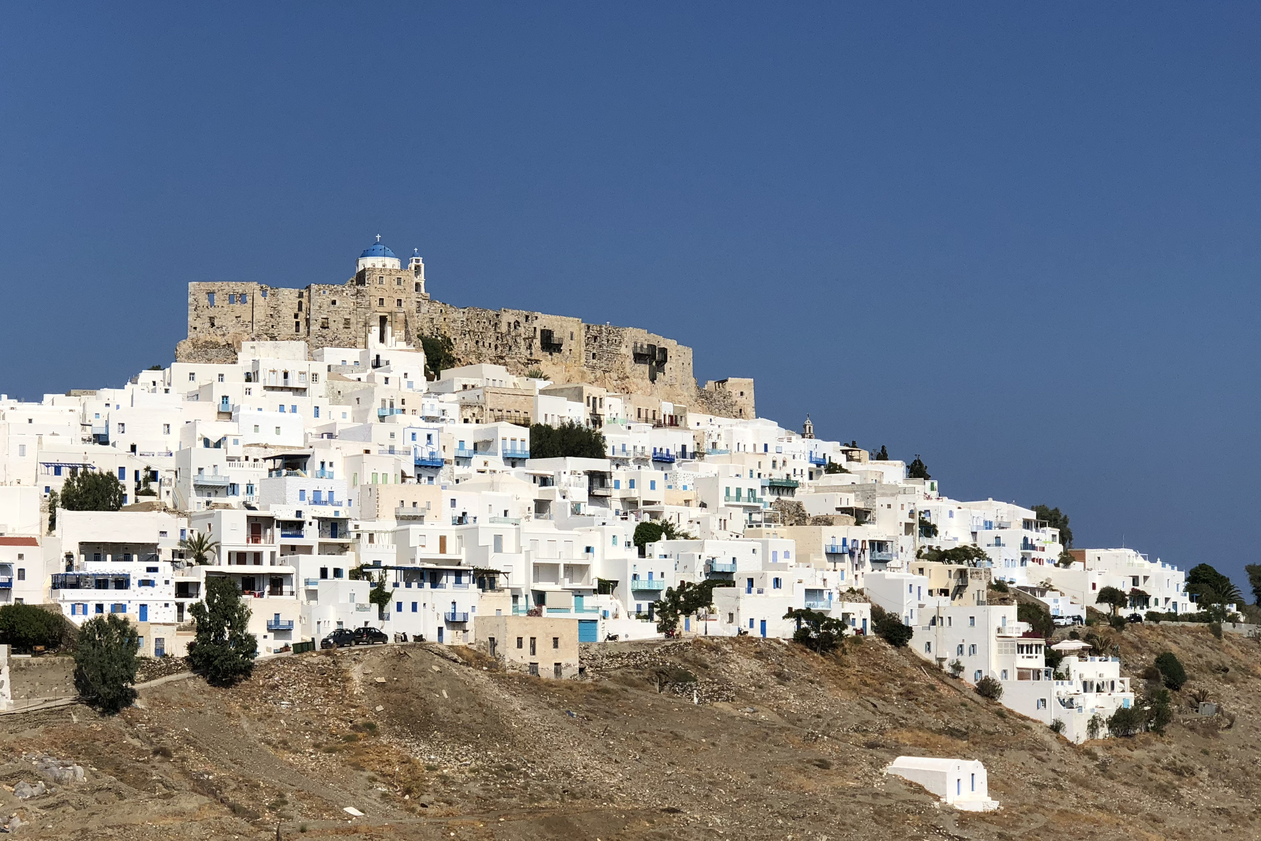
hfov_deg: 28.0
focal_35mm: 72
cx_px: 488
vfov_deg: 18.9
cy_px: 577
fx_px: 2522
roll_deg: +0.8
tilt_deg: +3.0
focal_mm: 6
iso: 16
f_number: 2.4
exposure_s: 1/2525
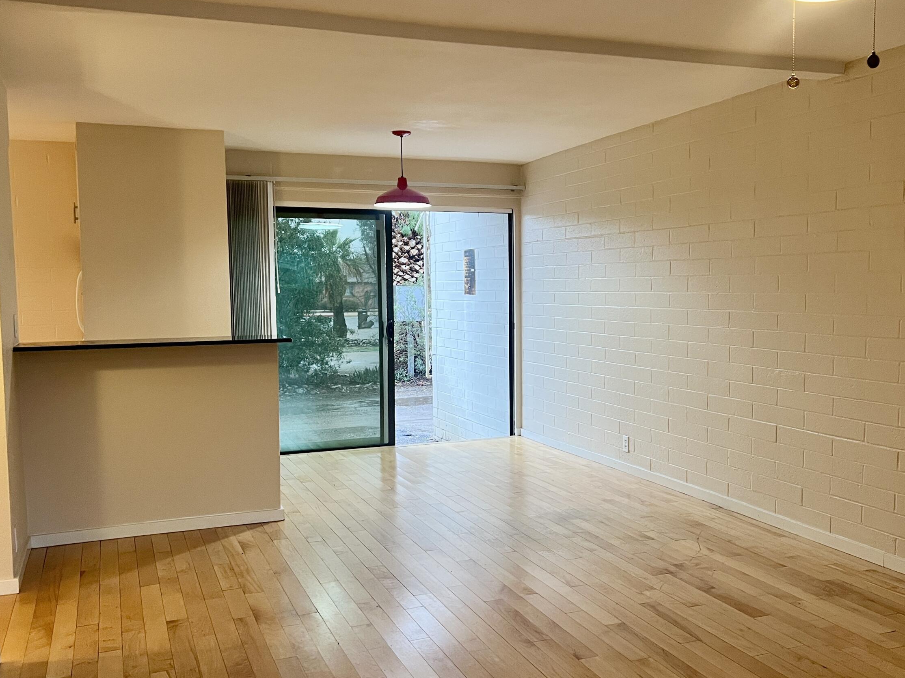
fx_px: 915
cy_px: 356
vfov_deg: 40.7
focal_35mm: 35
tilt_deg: -4.4
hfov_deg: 52.6
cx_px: 476
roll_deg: +0.7
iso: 160
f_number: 1.5
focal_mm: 5.7
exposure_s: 1/60
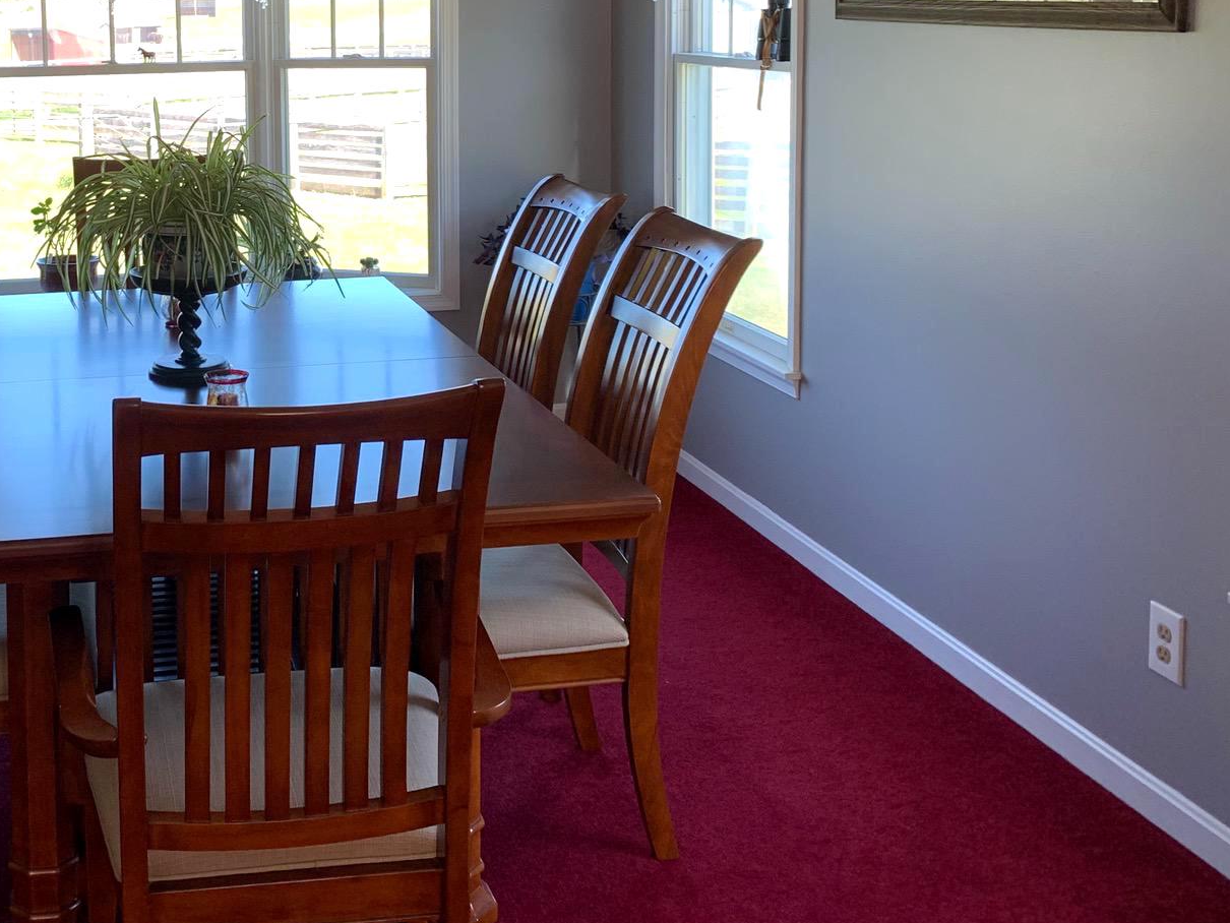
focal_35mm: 44
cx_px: 240
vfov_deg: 31.9
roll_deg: +1.6
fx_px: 1564
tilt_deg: -3.4
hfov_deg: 41.1
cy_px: 174
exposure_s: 1/120
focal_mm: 4.25
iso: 64
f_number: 1.8
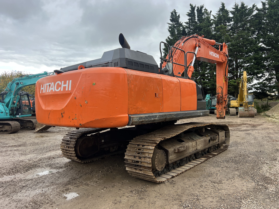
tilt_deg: -1.1
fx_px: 210
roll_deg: +0.8
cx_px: 140
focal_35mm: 26
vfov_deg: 53.1
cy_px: 104
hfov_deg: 67.3
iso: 50
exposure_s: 1/301
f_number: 1.5
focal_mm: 5.7
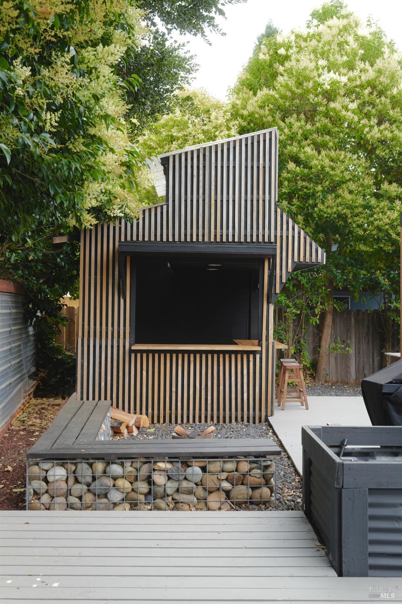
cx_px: 201
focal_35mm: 43
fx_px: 721
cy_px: 302
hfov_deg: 31.2
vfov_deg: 45.4
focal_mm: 43
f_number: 8
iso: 1000
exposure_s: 1/80
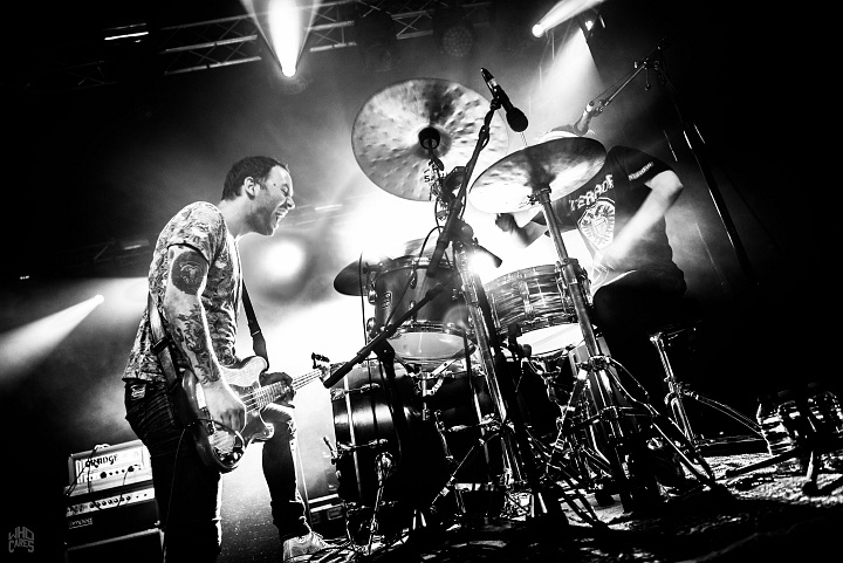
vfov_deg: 53.2
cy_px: 282
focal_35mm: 24
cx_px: 422
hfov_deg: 73.7
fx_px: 562
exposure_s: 1/80
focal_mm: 24
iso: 1000
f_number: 2.8
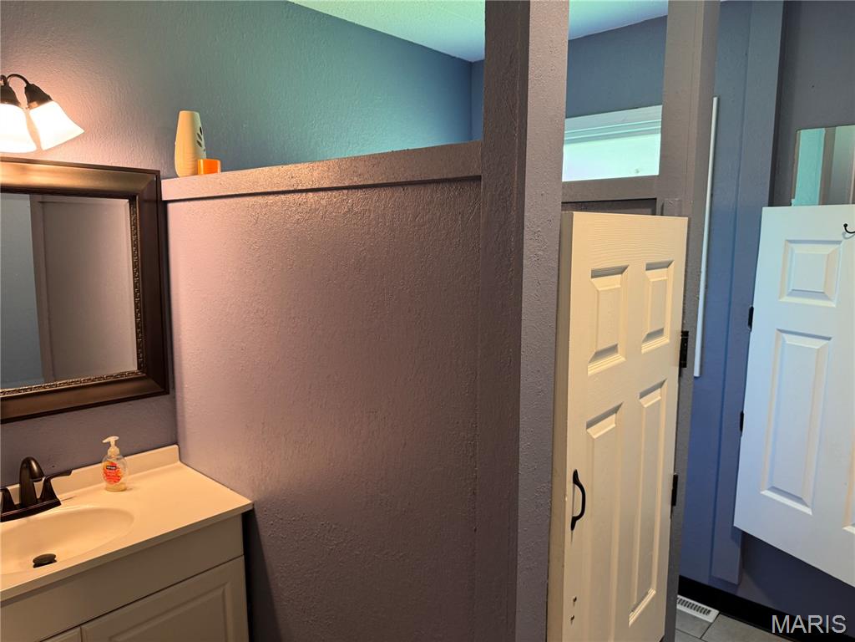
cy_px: 321
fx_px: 593
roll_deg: -0.3
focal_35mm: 24
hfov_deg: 71.6
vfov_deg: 56.8
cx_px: 428
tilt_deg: -8.7
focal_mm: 6.76
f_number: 1.78
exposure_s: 1/60
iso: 160
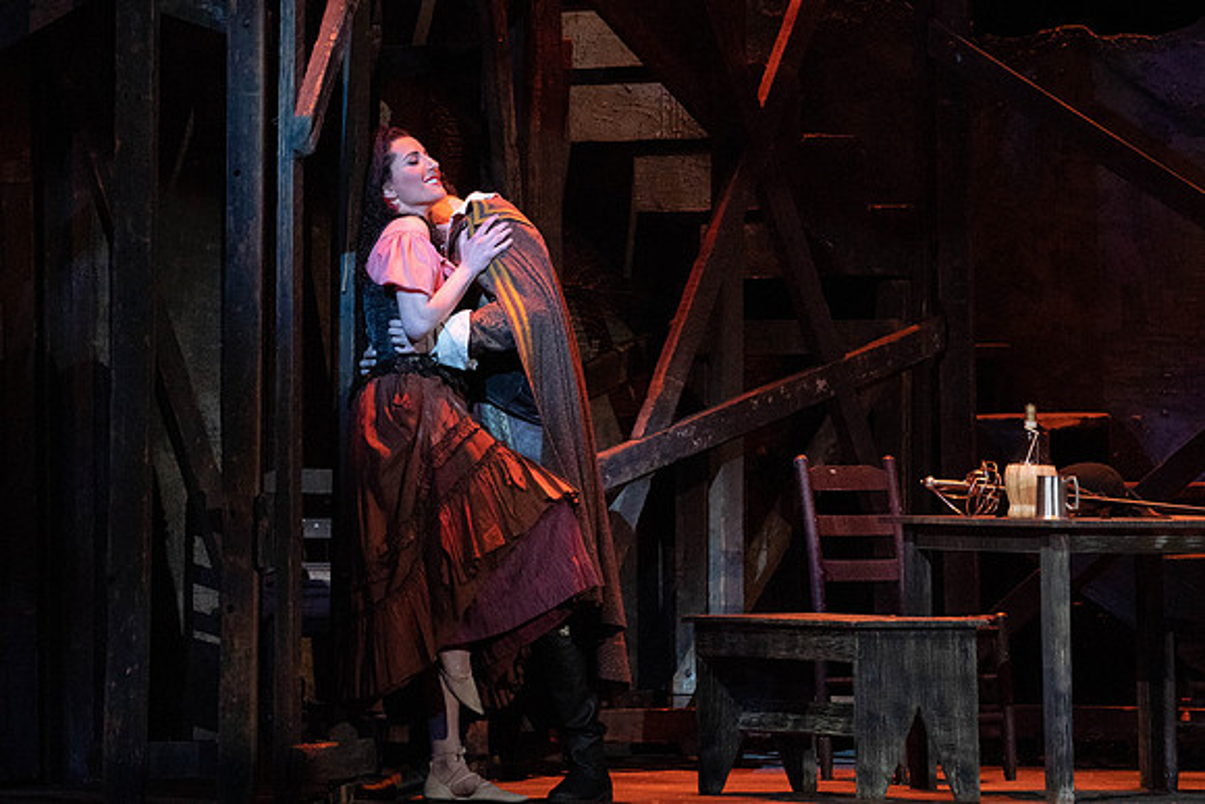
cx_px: 409
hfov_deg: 7.5
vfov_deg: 5.0
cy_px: 255
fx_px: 9146
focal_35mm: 273
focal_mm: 200
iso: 6400
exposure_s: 1/250
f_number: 7.1
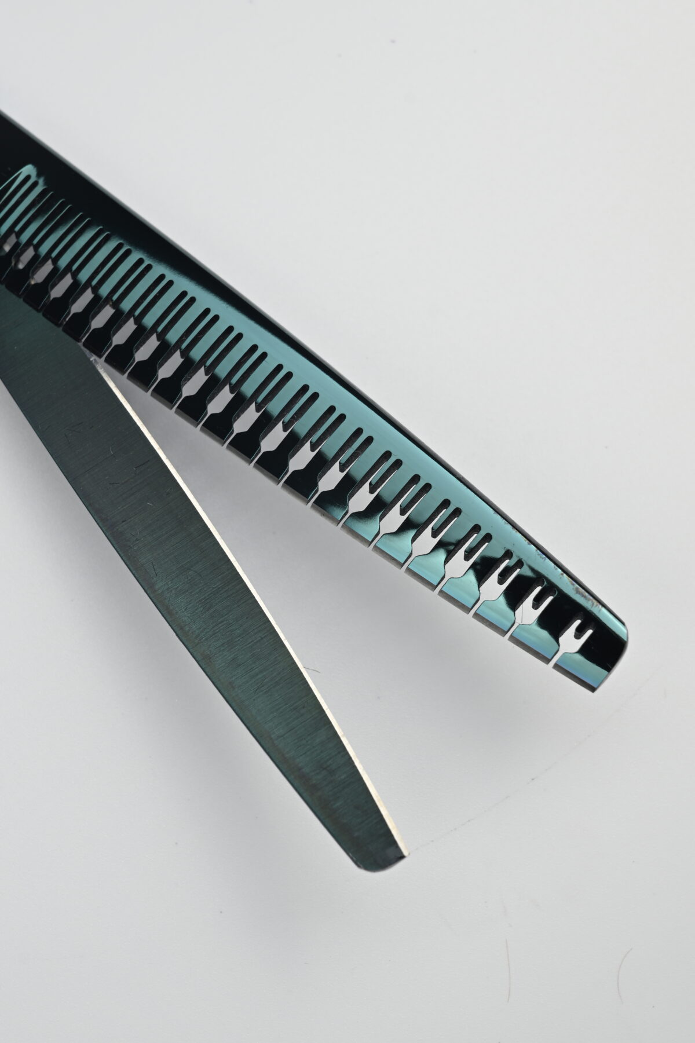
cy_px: 522
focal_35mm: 105
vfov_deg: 19.5
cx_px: 348
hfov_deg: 13.0
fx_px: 3042
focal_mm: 70
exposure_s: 1/160
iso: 64
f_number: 10
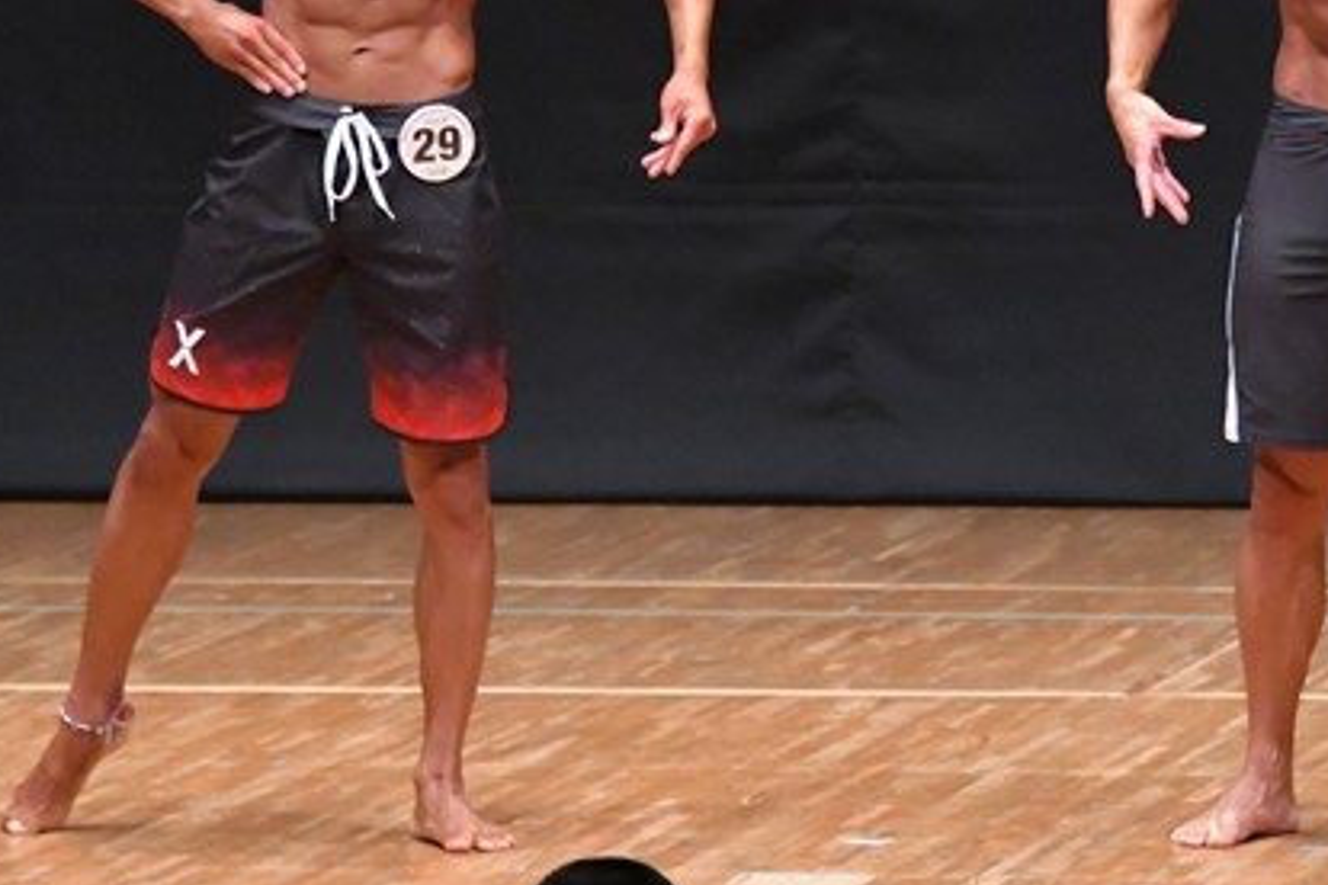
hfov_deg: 4.3
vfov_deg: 2.9
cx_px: 861
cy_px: 208
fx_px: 17595
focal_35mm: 477
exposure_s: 1/400
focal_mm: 170
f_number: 5.6
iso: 8000
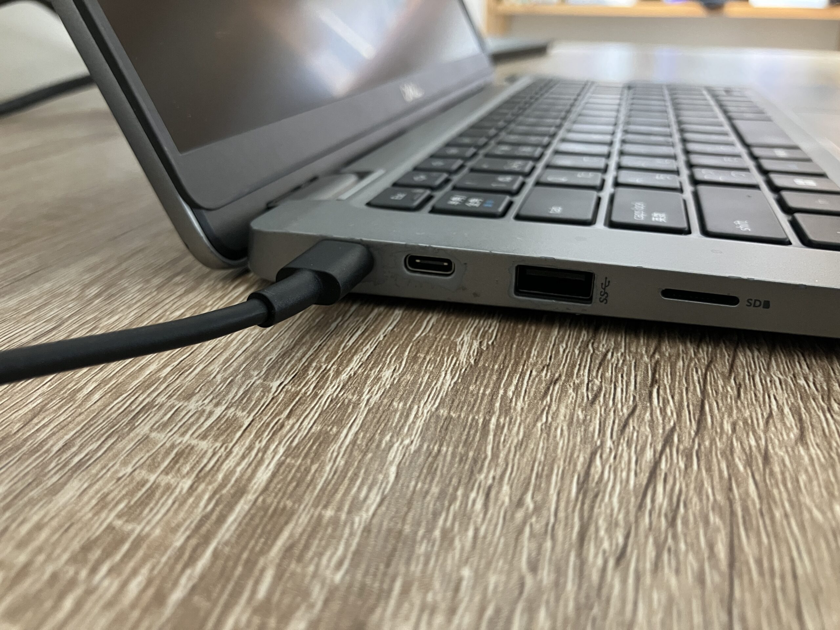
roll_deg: +0.4
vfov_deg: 49.7
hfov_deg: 63.4
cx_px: 420
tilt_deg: -22.1
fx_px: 679
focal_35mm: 28
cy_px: 315
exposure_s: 1/43
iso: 320
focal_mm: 3.99
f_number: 1.8
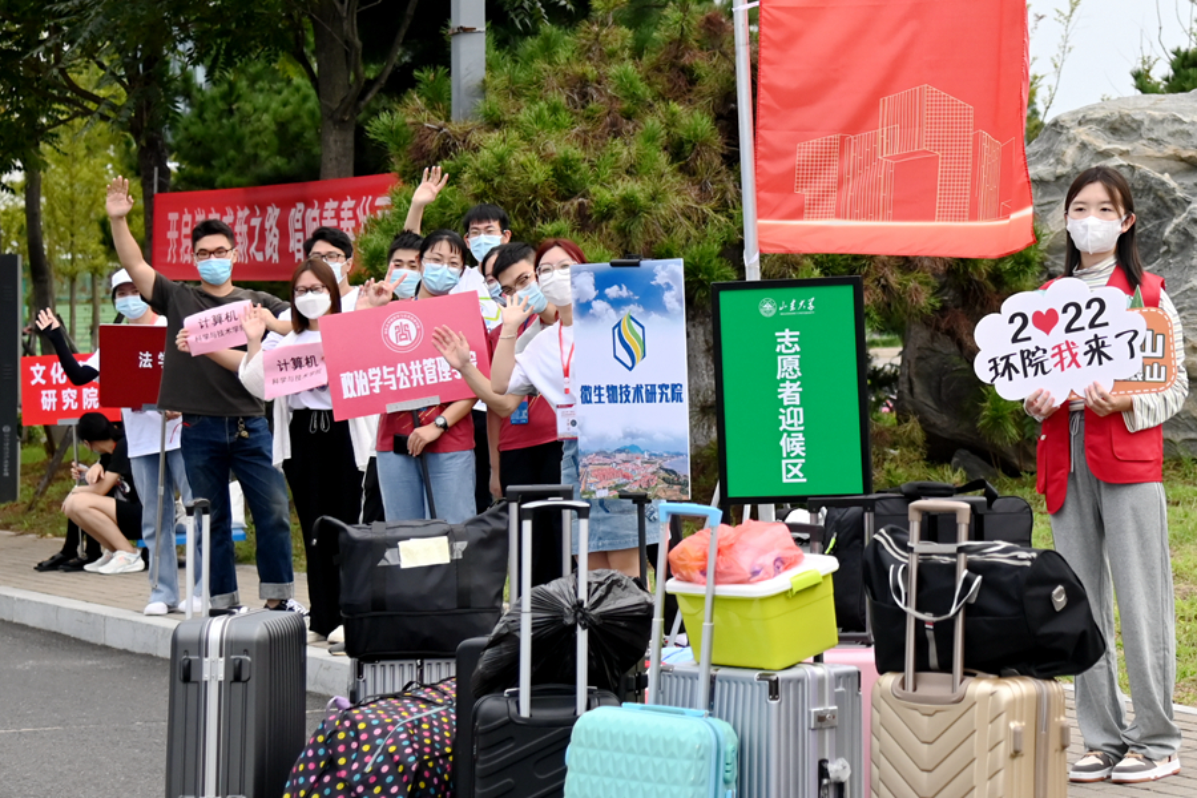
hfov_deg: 32.4
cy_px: 399
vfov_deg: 21.9
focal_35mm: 62
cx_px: 598
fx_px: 2061
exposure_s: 1/5000
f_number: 4
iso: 1000
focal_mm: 62
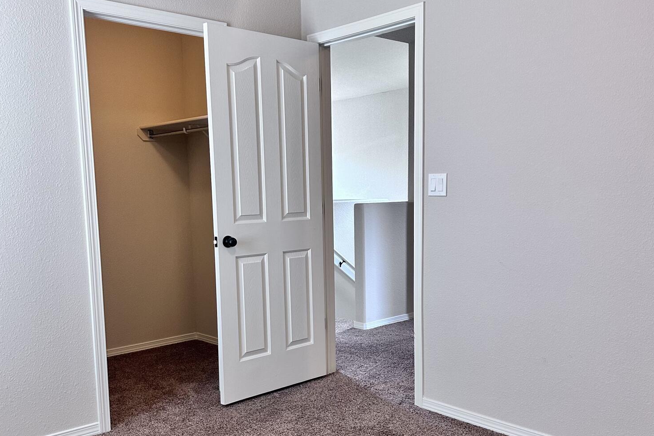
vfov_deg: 38.7
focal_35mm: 34
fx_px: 618
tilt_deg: -6.0
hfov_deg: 55.8
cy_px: 262
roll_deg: -0.1
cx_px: 330
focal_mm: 6.86
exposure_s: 1/60
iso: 250
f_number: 1.78
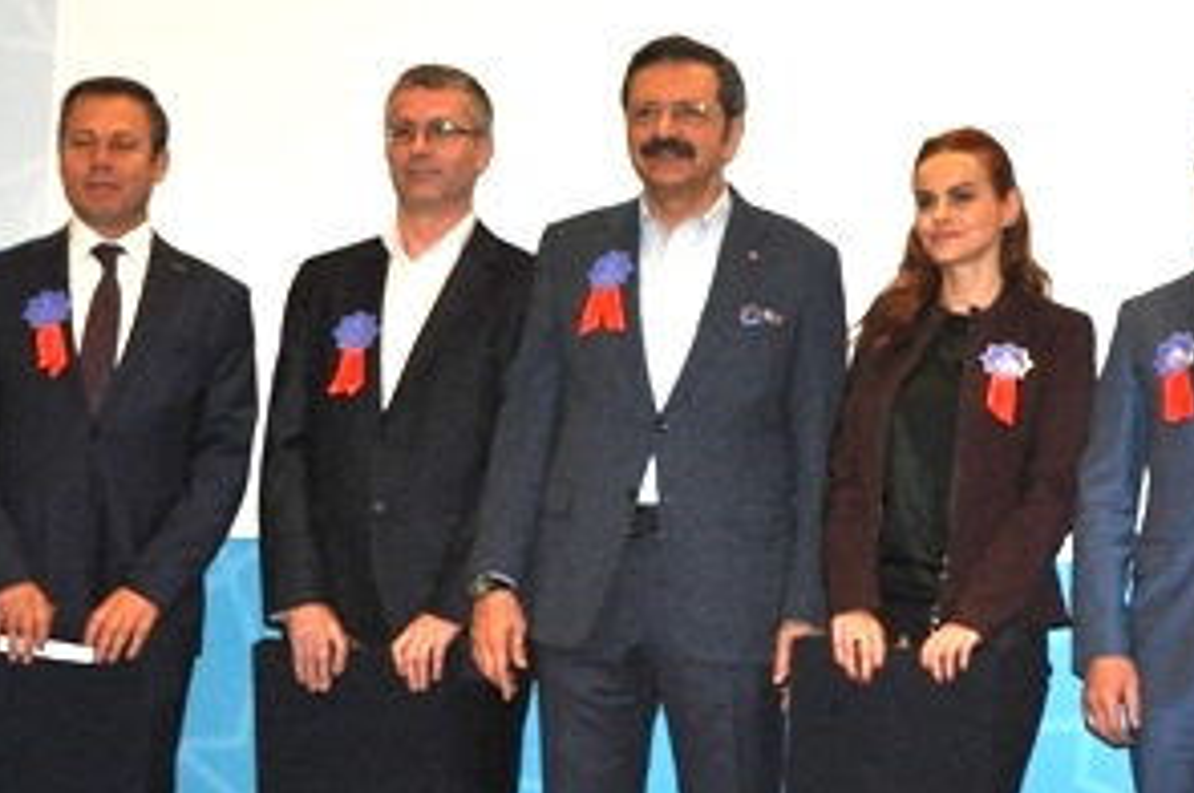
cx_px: 1056
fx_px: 3780
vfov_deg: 12.0
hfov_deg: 17.7
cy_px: 431
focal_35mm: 114
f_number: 4.2
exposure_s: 1/60
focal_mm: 35
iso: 800
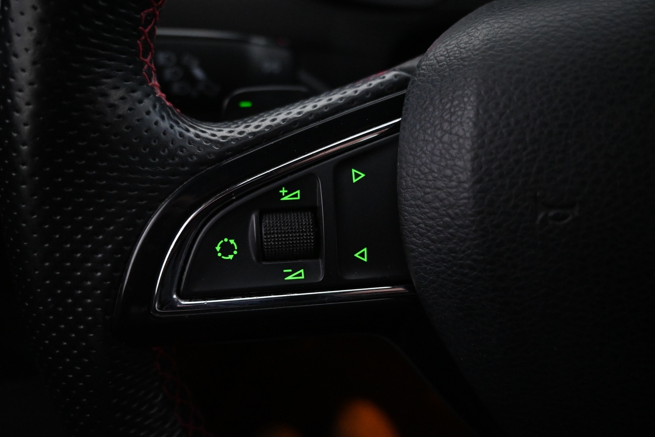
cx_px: 328
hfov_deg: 63.2
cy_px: 218
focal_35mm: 29
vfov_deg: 44.6
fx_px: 532
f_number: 3.8
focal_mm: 19.5
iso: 4500
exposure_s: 1/30
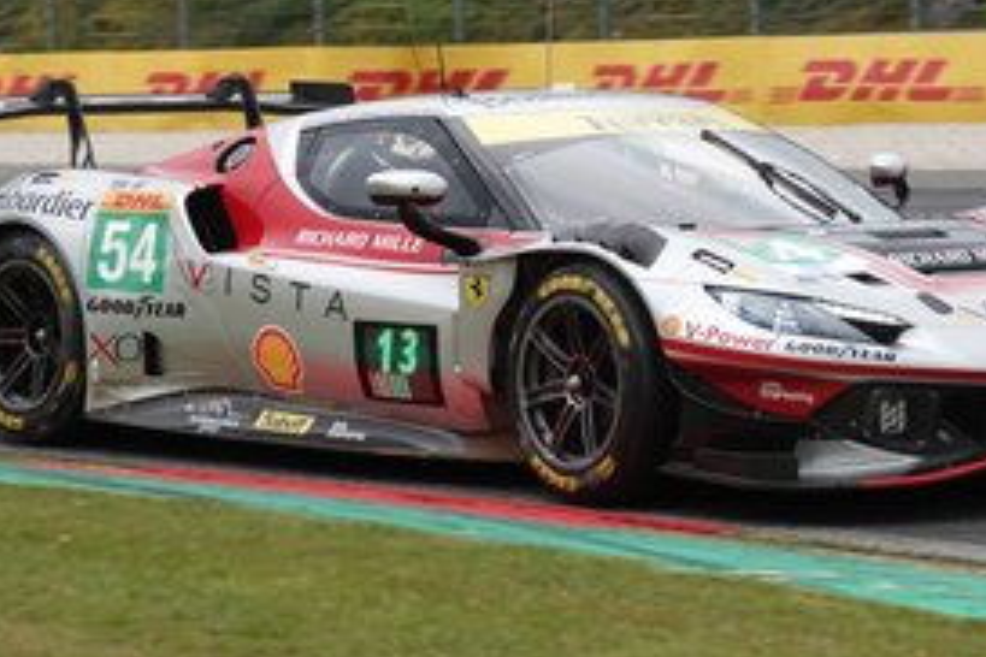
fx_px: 4108
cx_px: 571
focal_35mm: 150
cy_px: 404
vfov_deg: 9.1
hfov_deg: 13.7
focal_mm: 33.51
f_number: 3.5
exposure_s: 1/800
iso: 125
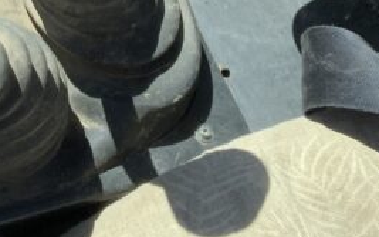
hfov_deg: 17.4
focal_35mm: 118
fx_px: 1219
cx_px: 37
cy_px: -119
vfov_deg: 10.7
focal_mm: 3
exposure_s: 1/524
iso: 16
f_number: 1.8
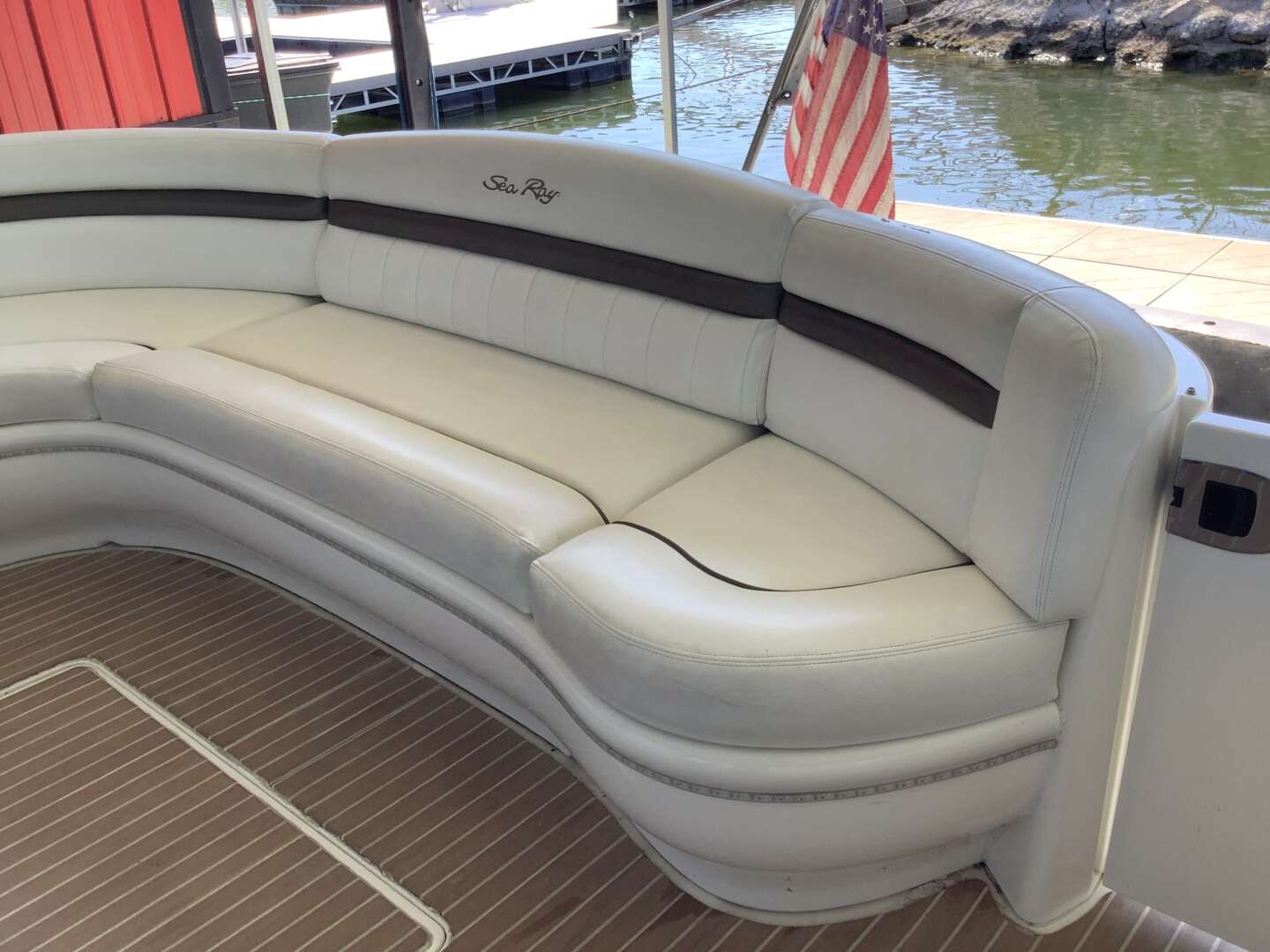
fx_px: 1137
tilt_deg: -26.1
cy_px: 476
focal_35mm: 31
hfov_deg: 58.4
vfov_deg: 45.4
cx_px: 635
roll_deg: +4.3
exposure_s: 1/165
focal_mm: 3.3
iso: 25
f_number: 2.4
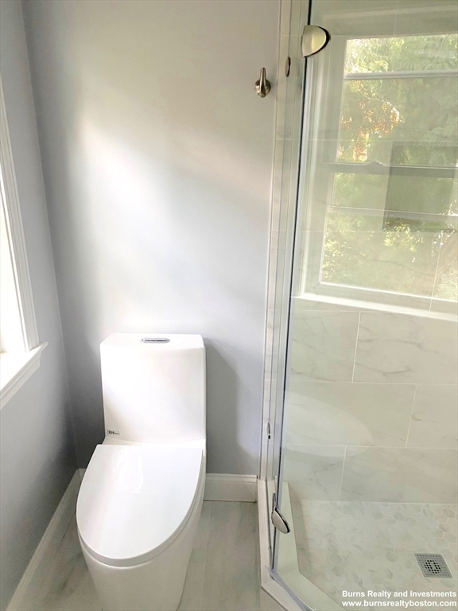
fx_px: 459
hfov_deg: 53.1
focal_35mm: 26
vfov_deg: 67.3
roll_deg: -1.2
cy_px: 306
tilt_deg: -19.5
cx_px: 229
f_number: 1.8
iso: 200
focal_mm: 4.25
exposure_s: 1/60
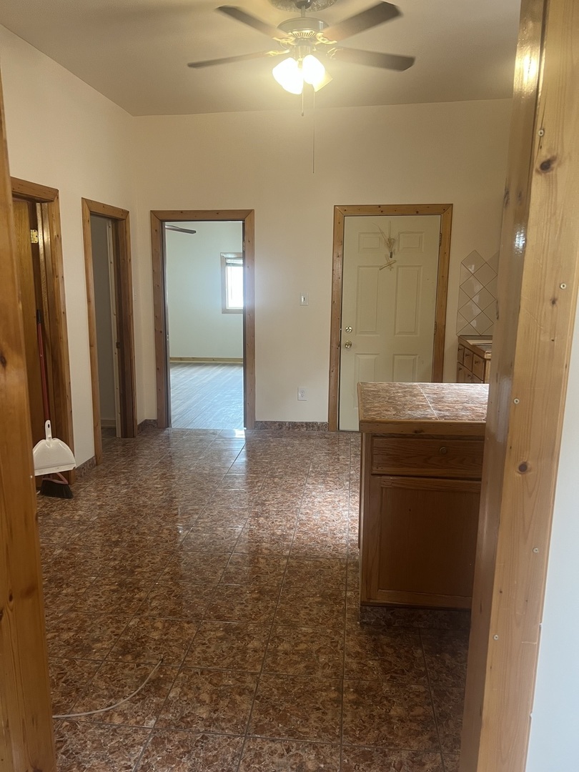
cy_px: 386
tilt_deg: -10.2
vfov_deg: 67.3
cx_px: 290
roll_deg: -0.8
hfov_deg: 53.1
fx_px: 580
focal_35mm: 26
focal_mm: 5.7
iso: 125
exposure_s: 1/60
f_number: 1.5
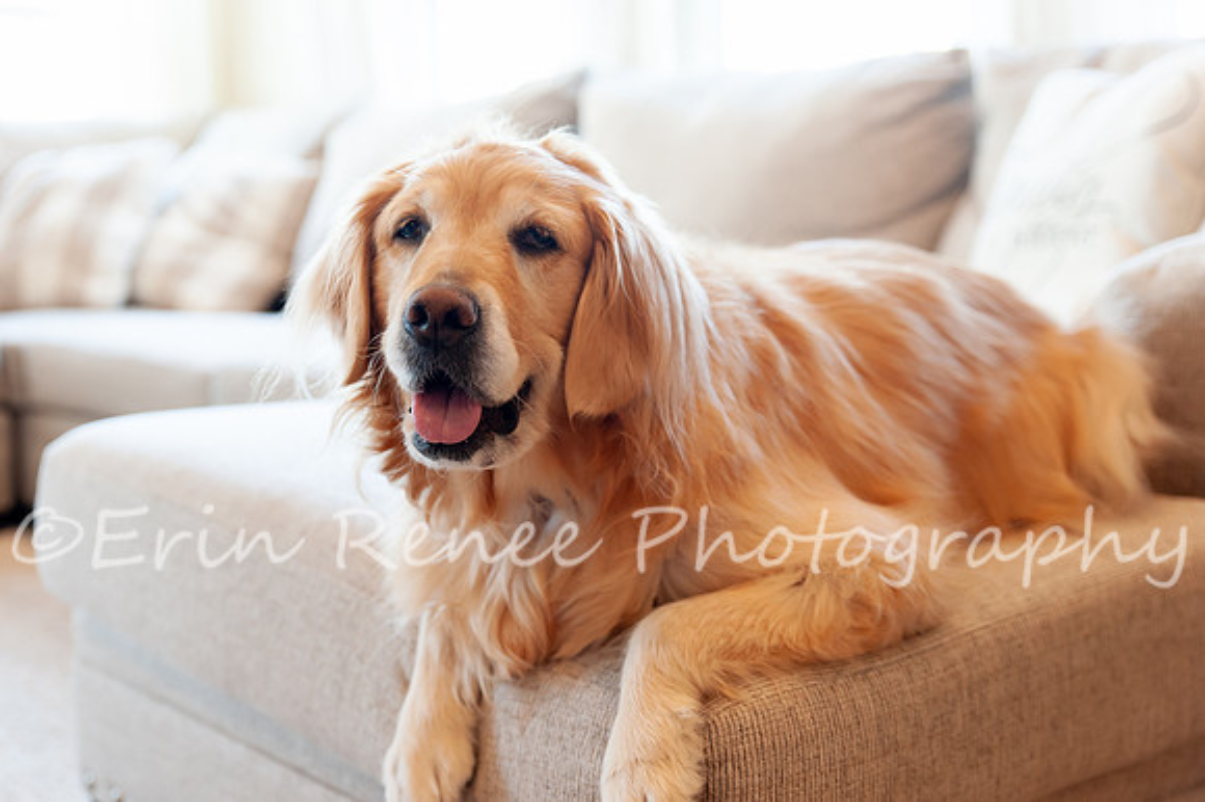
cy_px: 367
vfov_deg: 25.6
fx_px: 1762
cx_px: 522
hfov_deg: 37.7
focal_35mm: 53
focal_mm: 46
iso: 1000
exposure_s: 1/125
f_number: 2.8
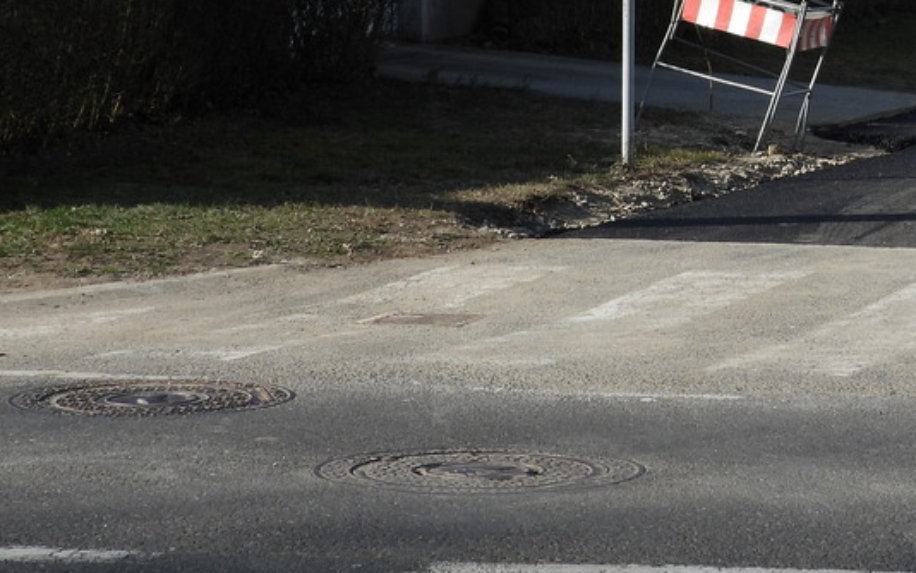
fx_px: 3271
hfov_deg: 15.8
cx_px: 726
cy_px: 7
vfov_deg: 9.9
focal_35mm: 131
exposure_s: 1/1250
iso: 100
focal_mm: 9.8
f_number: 3.5
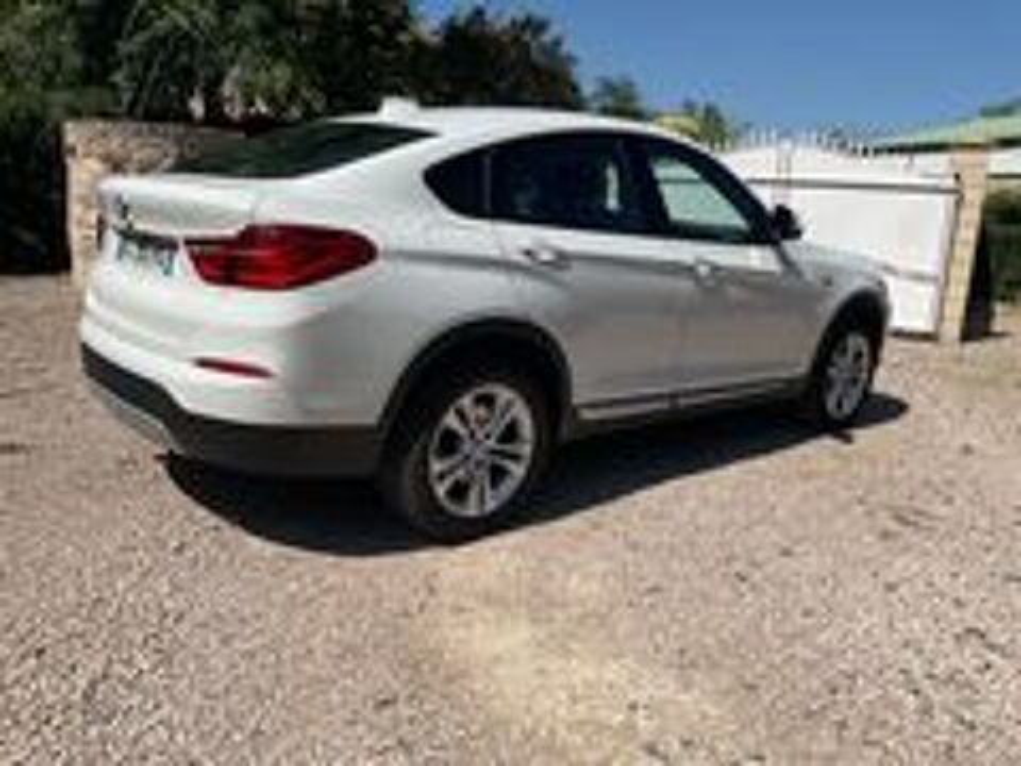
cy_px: 383
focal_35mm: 29
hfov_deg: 61.7
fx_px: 855
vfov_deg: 48.2
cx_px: 510
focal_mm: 3
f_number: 1.8
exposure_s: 1/3322
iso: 16
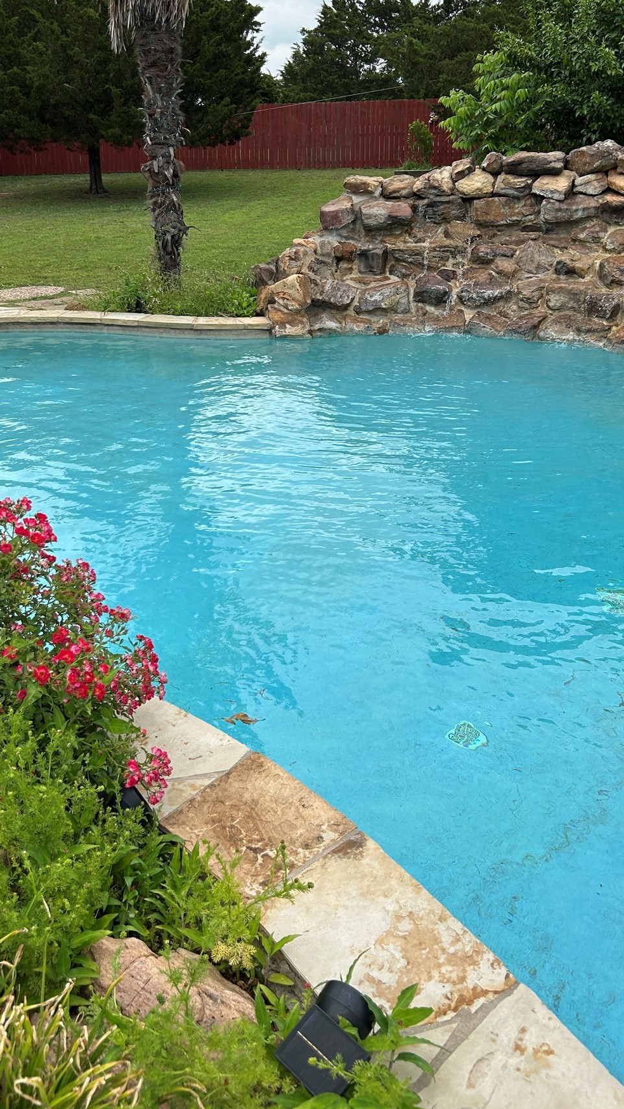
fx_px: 1000
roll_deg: +0.1
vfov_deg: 57.8
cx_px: 280
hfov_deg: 34.6
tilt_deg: -18.7
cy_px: 482
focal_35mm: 34
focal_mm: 5.7
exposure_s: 1/1808
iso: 50
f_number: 1.5
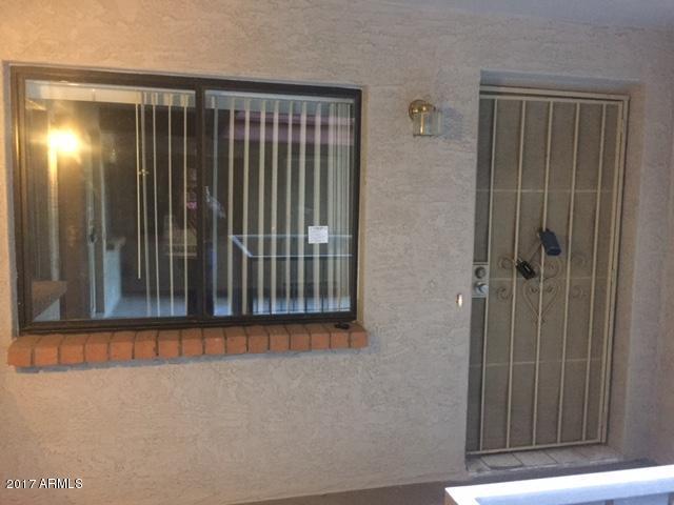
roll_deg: -0.5
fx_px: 565
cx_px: 337
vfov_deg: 48.2
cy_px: 252
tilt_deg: -6.3
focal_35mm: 29
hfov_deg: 61.7
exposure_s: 1/15
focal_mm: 4.15
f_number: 2.2
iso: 640
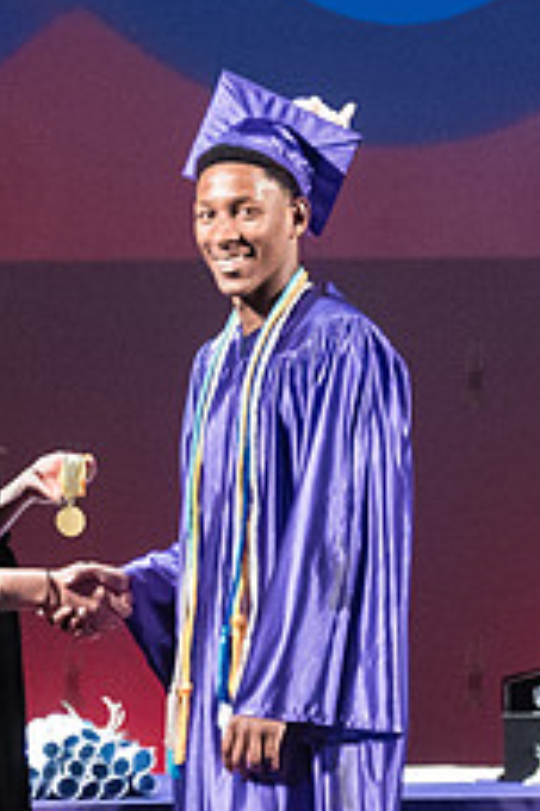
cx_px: 313
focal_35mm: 375
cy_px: 486
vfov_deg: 5.5
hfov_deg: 3.7
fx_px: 8450
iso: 4000
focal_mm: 86
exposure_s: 1/320
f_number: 2.8
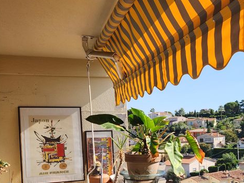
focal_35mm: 49
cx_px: 245
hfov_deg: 35.2
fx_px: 345
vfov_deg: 29.0
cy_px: 147
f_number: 1.8
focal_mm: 5.4
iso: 20
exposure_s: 1/1358
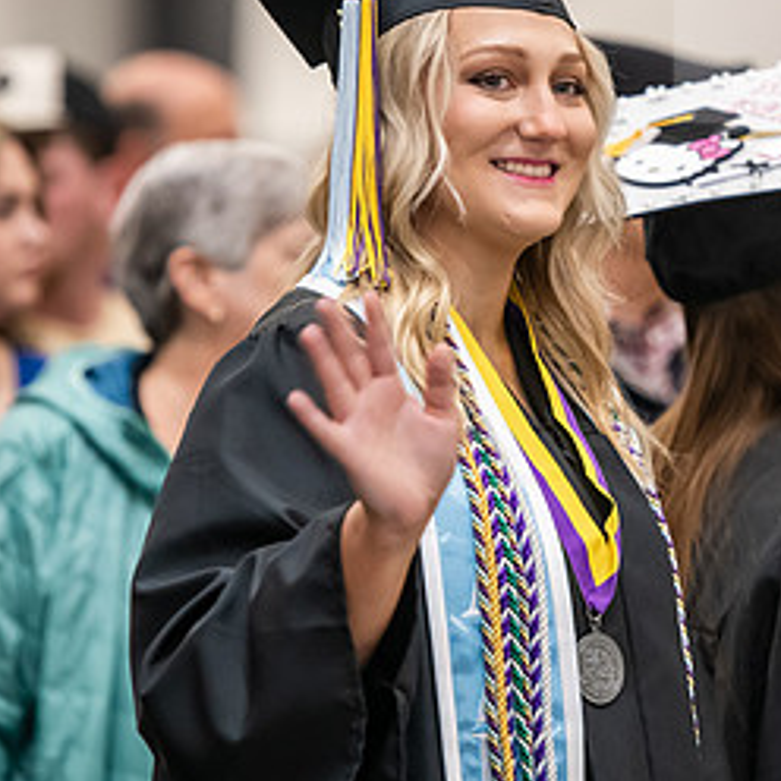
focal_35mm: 348
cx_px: 579
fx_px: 8883
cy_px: 241
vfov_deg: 5.0
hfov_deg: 5.0
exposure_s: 1/200
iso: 2500
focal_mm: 175
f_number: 3.2
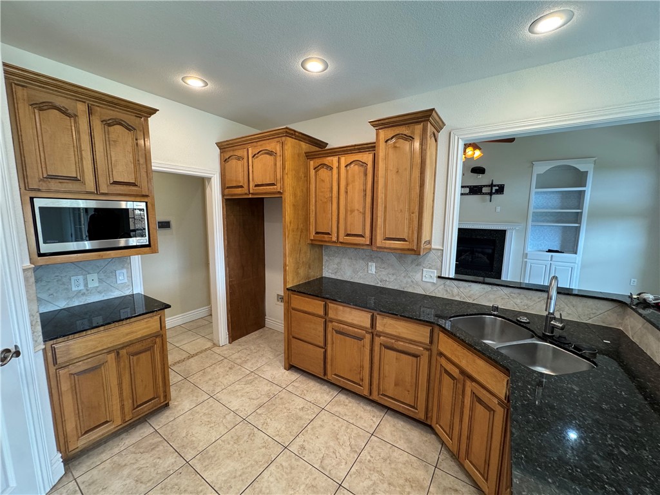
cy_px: 248
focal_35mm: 14
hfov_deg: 102.1
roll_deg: -1.0
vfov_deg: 85.7
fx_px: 267
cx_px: 330
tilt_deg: -8.1
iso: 200
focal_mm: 2.22
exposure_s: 1/60
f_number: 2.2
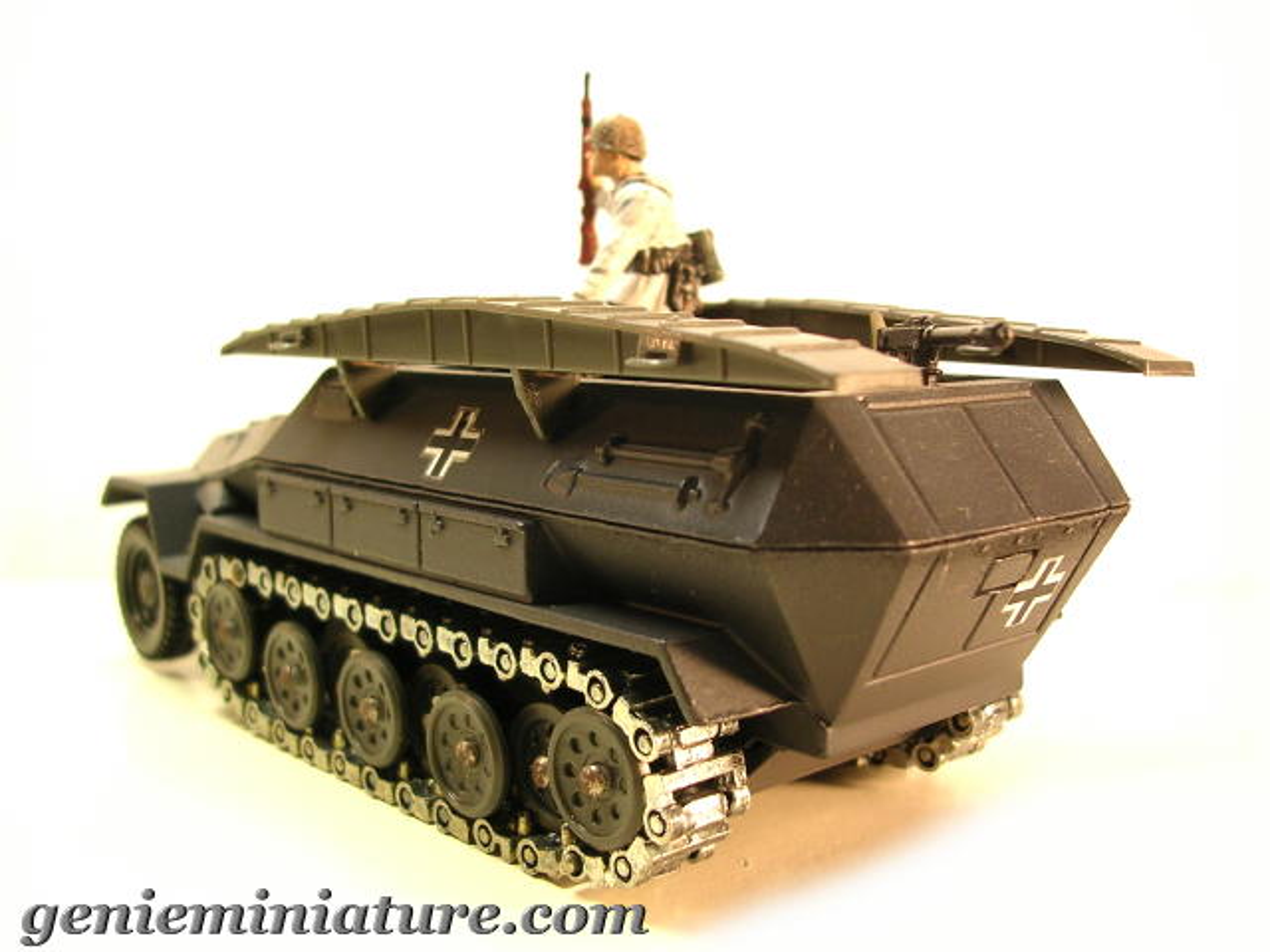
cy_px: 476
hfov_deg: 49.0
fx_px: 1394
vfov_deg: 37.7
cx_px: 635
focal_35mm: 38
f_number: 2.8
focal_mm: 5.8
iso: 100
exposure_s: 1/72.8
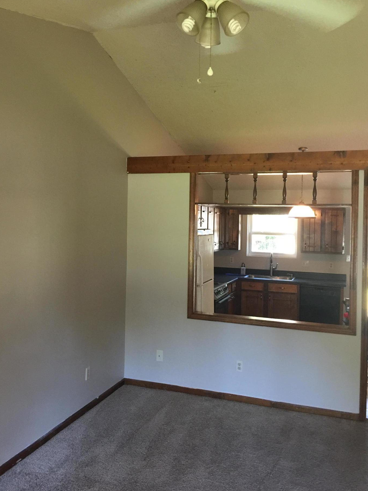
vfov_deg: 56.8
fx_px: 454
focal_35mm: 32
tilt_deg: +0.6
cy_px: 228
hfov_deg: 44.1
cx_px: 171
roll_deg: -0.9
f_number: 2.2
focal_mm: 4.15
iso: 125
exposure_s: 1/15
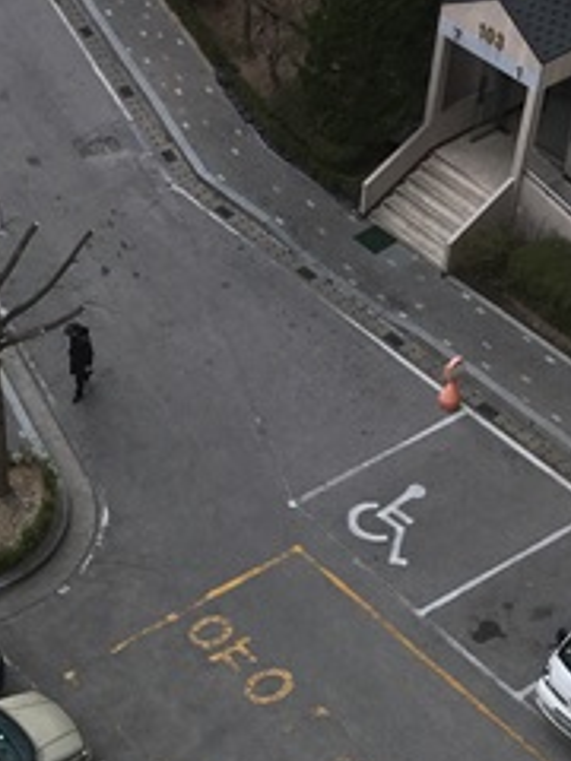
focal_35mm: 87
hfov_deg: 16.8
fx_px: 1913
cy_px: 831
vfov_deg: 21.4
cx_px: 63
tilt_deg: -51.8
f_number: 2.2
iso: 25
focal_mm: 4.15
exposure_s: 1/615
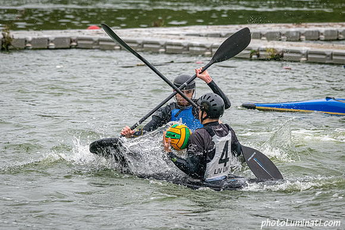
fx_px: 3299
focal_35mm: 344
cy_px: 138
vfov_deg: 4.0
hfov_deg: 6.0
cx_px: 155
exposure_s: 1/3200
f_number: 7.1
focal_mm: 270
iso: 3200
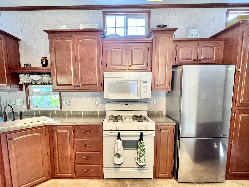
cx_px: 117
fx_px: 151
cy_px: 108
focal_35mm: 21
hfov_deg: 78.9
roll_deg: -0.2
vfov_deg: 63.1
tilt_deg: -7.7
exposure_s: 1/60
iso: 320
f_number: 2.2
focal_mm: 2.22
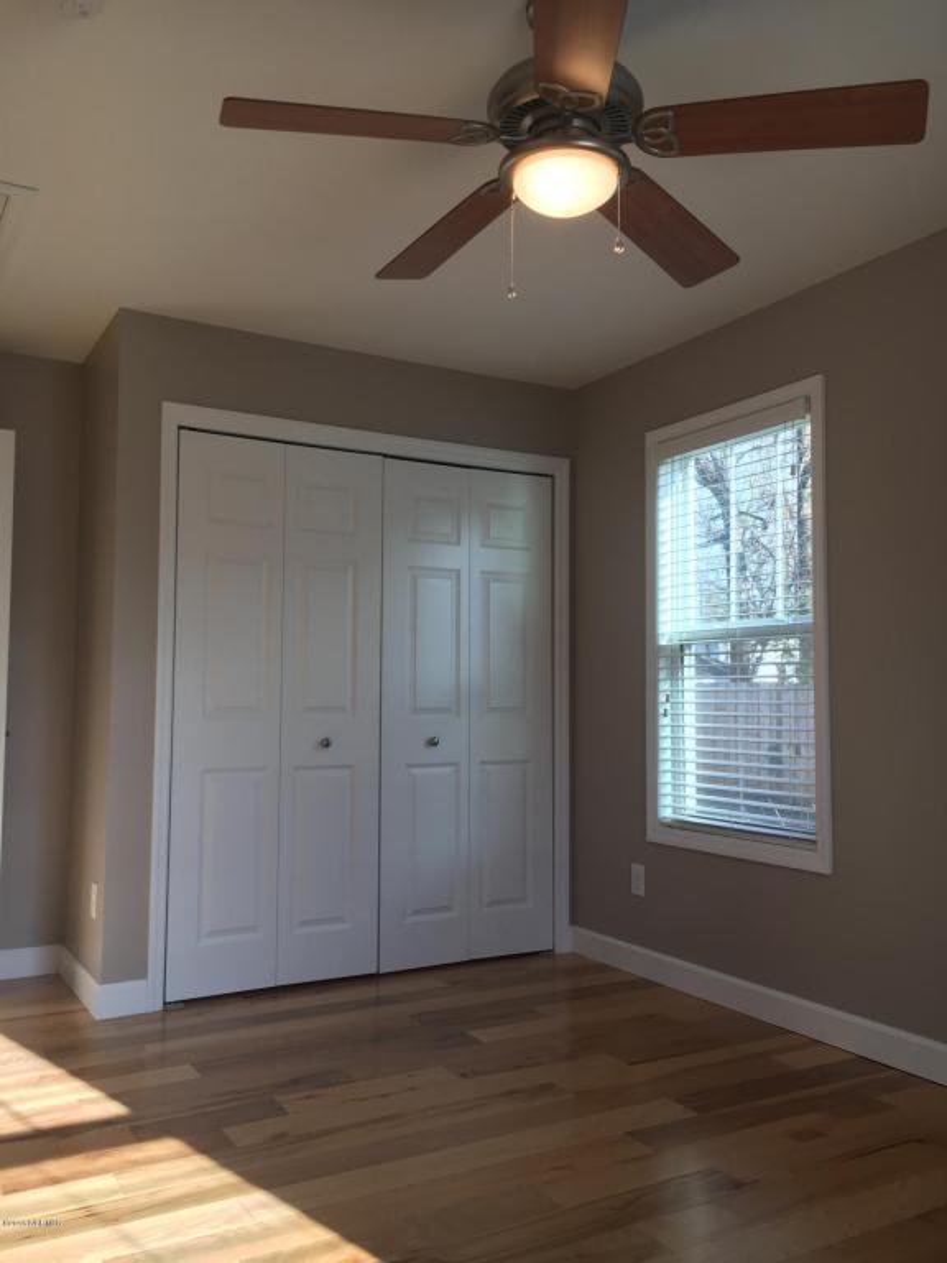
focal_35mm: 29
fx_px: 1058
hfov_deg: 48.2
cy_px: 632
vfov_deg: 61.7
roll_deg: +0.2
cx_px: 474
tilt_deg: +3.9
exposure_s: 1/120
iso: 25
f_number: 2.2
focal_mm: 4.15
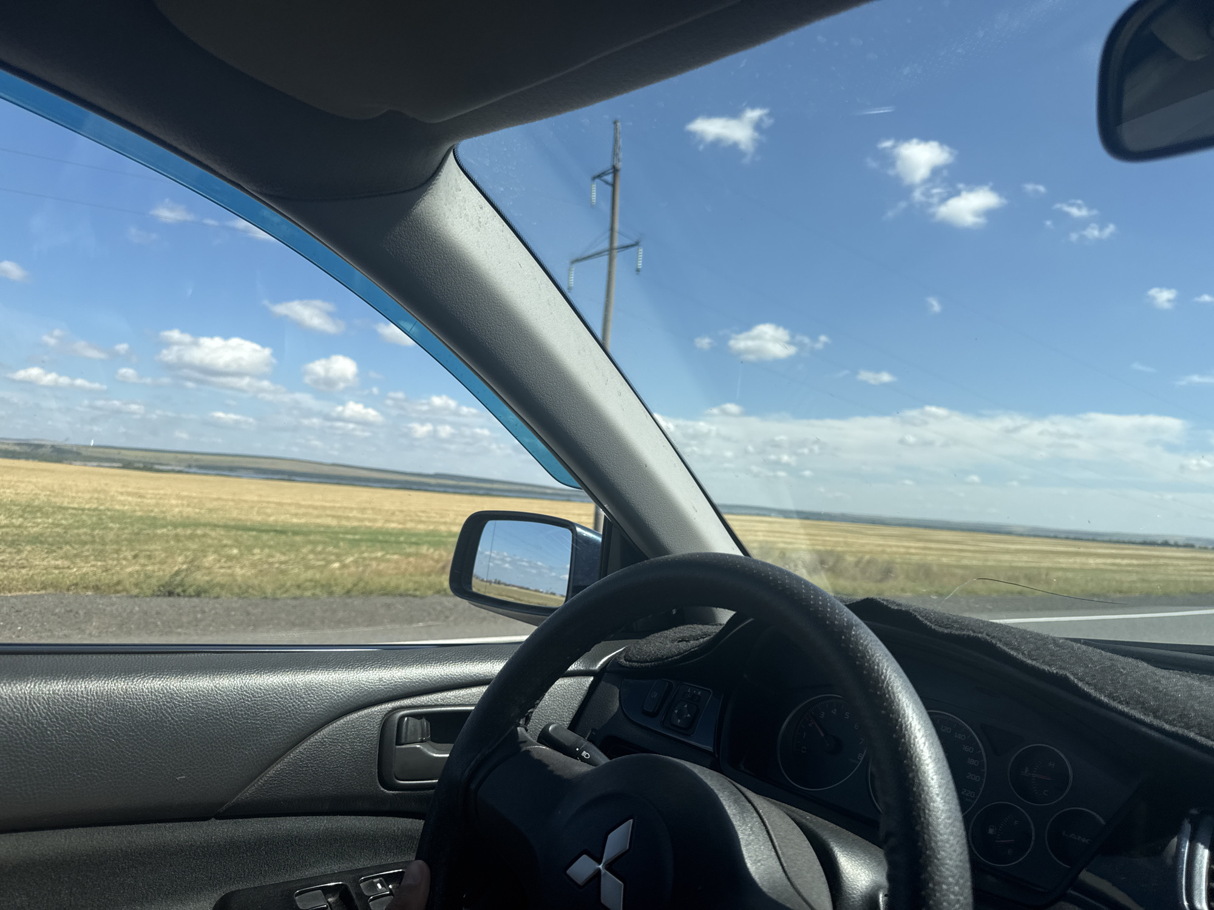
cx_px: 607
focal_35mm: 24
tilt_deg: +3.2
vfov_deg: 56.8
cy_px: 455
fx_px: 842
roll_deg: -4.9
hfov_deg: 71.6
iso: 80
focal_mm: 6.76
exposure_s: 1/4049
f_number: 1.78
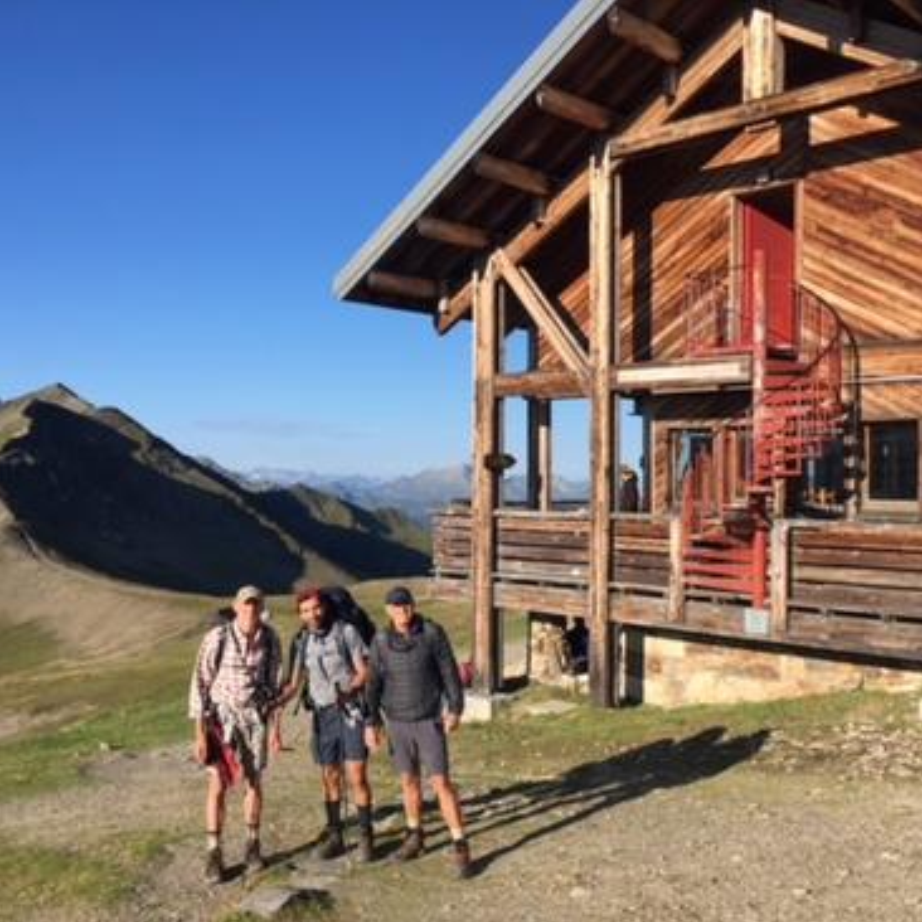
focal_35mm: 35
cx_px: 506
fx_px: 1055
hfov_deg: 47.2
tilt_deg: +0.7
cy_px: 470
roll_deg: -0.3
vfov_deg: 47.2
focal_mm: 4.15
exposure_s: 1/1261
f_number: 2.2
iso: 25
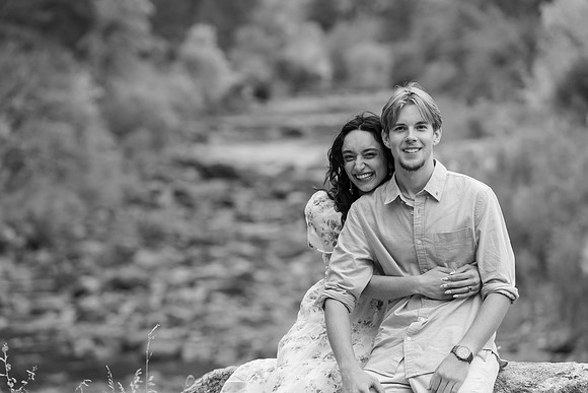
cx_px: 294
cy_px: 196
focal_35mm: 140
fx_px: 2287
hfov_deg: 14.7
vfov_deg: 9.8
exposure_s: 1/250
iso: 320
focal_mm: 140
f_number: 3.5
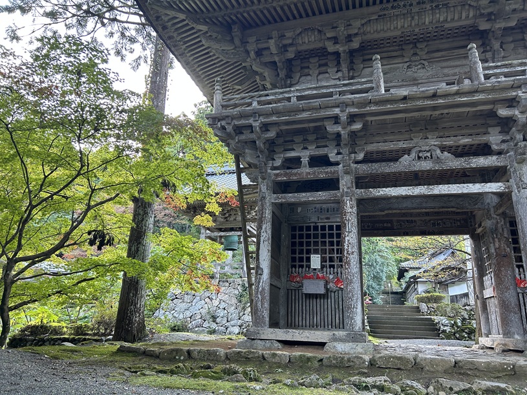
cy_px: 198
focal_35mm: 26
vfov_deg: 53.1
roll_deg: -2.6
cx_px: 264
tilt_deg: +17.7
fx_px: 396
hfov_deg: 67.3
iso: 125
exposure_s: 1/66
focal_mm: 5.7
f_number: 1.5
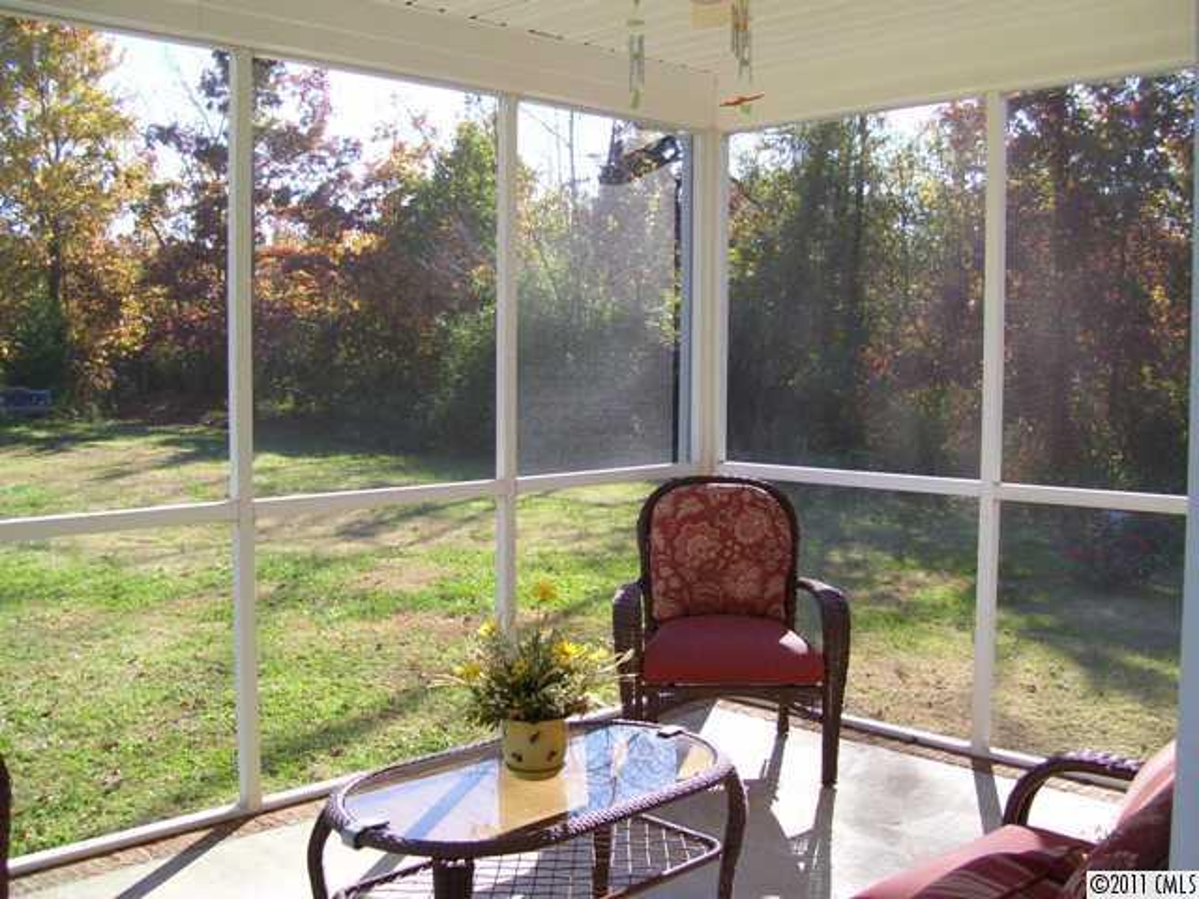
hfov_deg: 51.4
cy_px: 450
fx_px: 1247
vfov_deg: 39.7
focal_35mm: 36
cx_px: 600
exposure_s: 1/250
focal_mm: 6
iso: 80
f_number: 2.7
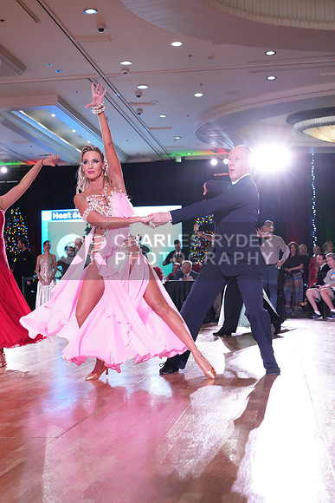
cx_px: 168
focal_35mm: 50
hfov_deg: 27.0
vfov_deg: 39.6
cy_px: 252
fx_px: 697
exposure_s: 1/320
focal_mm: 50
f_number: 5
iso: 5000
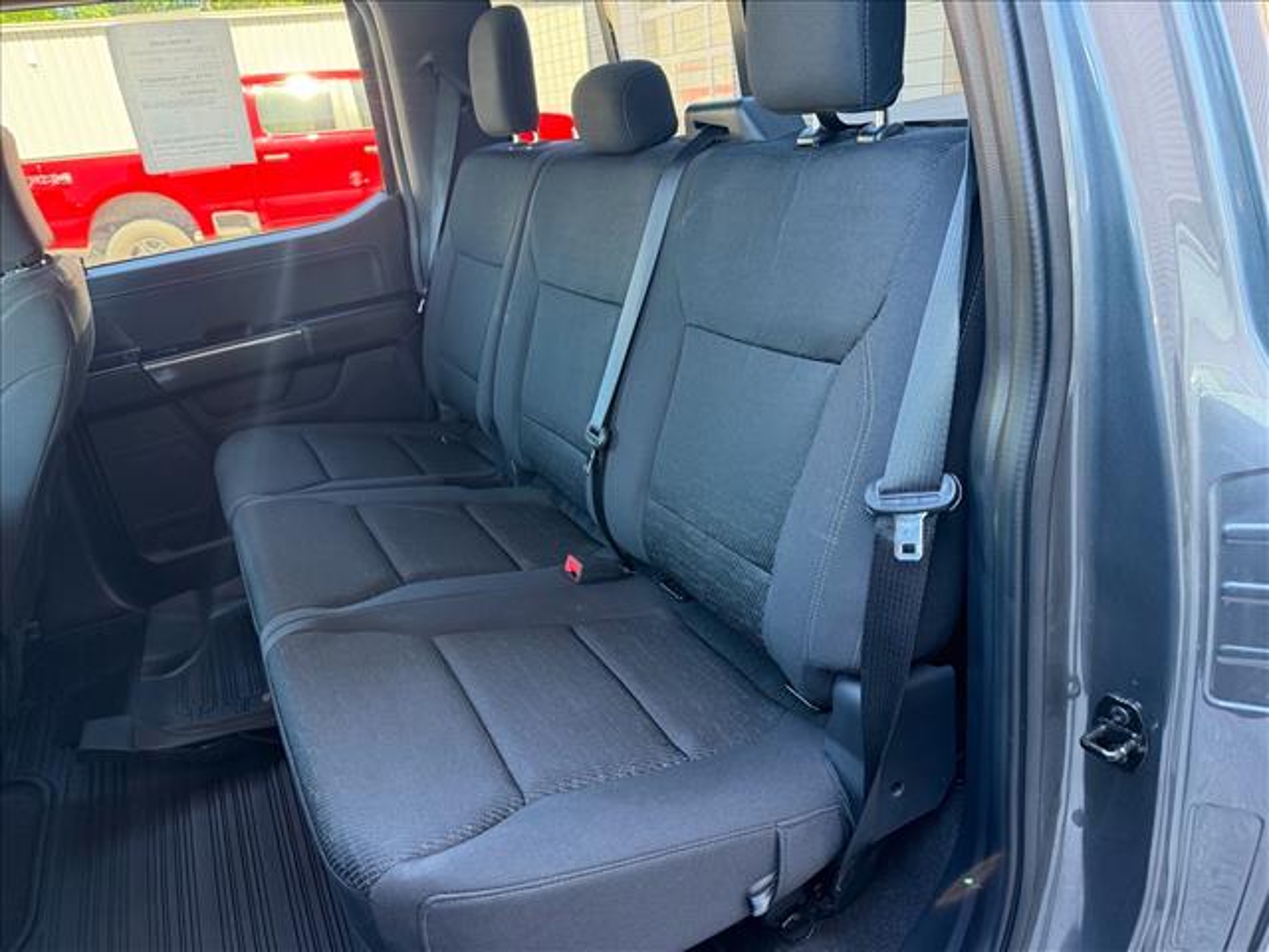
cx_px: 634
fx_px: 880
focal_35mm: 24
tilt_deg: -21.9
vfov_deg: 56.8
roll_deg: +6.7
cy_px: 476
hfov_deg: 71.6
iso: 320
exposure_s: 1/60
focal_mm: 6.76
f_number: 1.78
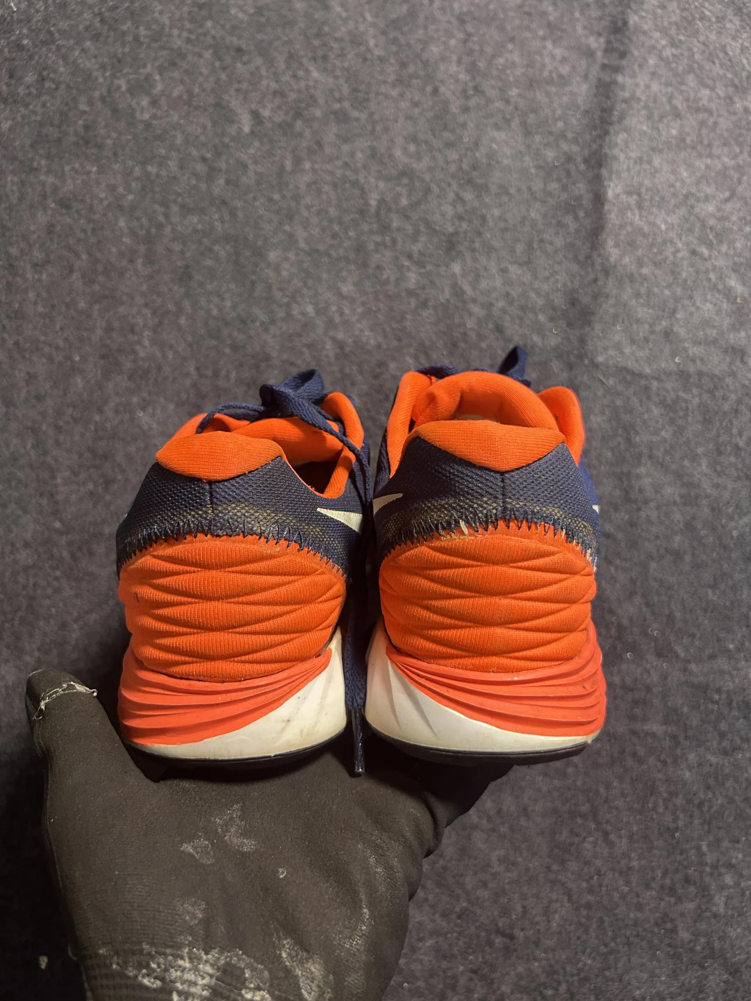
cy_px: 500
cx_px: 376
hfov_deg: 53.1
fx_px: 752
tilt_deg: -56.1
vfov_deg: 67.3
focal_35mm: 26
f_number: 1.5
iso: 200
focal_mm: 5.7
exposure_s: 1/50
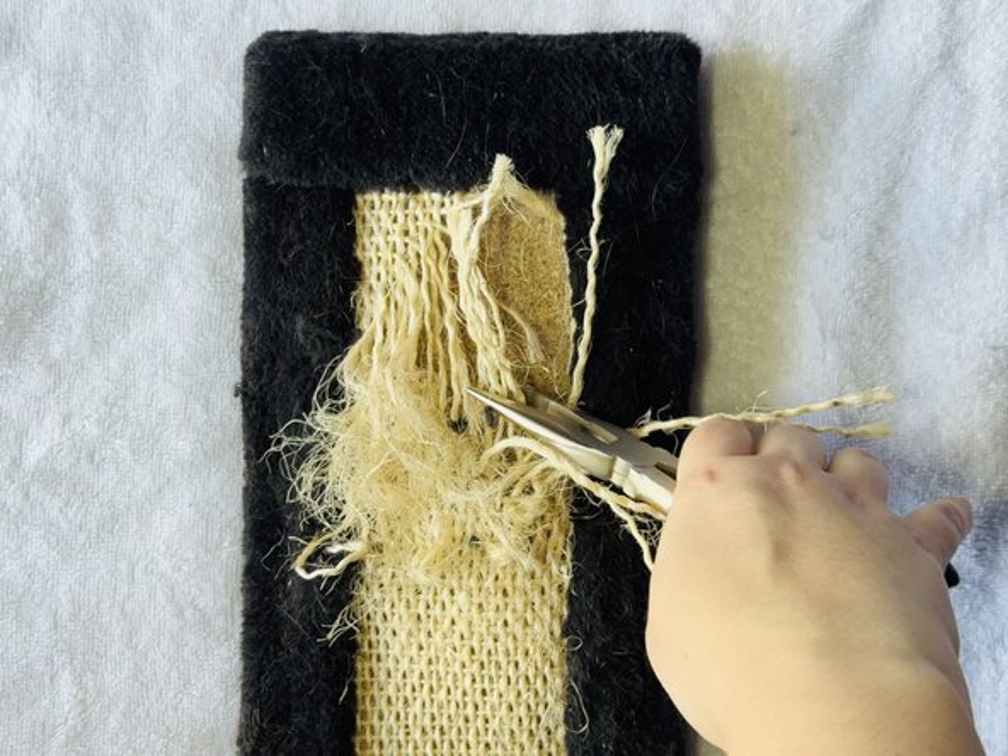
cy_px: 378
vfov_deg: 30.3
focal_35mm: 48
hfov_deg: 39.7
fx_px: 1398
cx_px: 504
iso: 64
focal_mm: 6.76
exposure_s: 1/120
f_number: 1.78
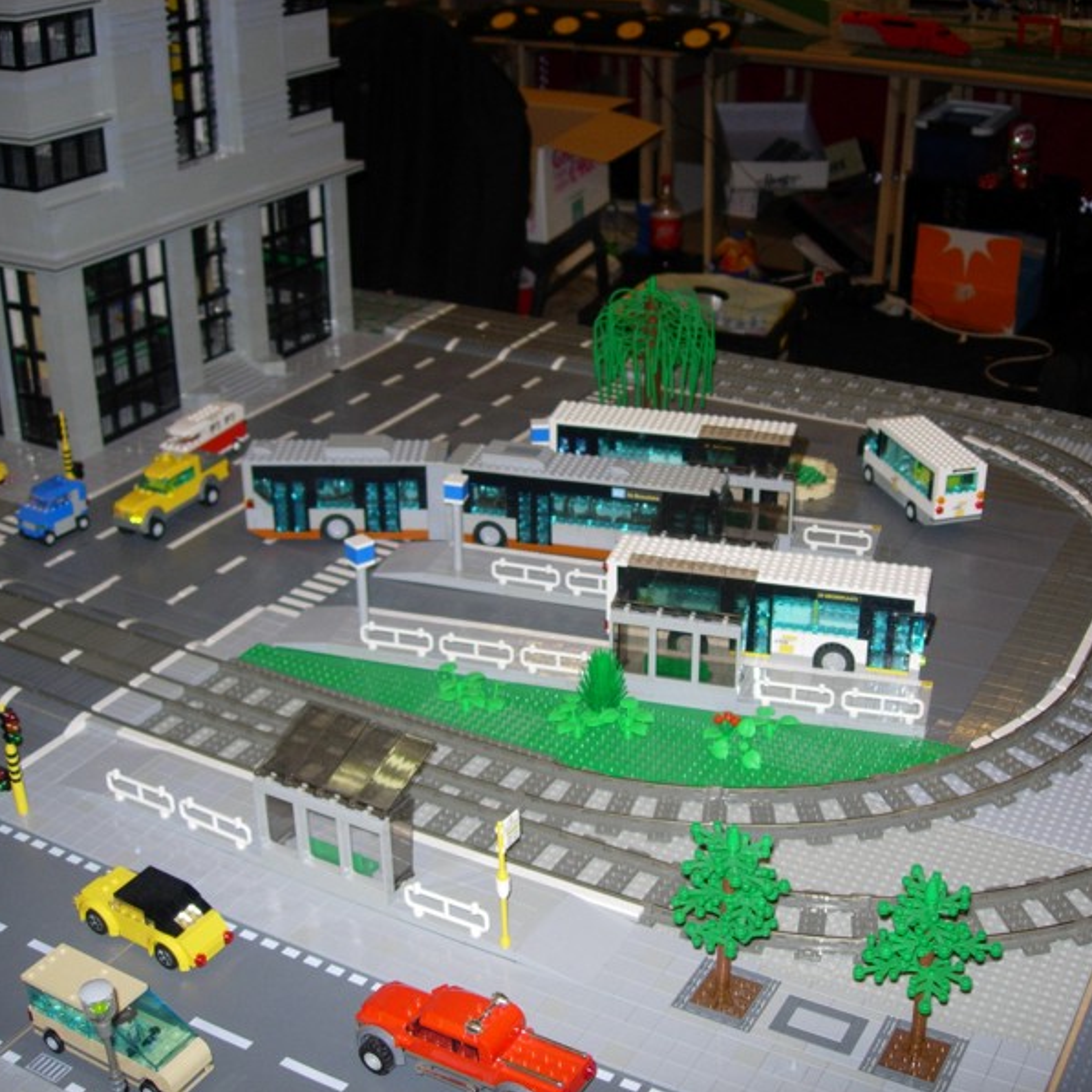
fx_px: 1606
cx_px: 657
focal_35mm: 45
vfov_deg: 37.6
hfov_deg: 37.4
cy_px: 547
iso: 79
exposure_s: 1/64
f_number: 2.8
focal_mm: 7.8
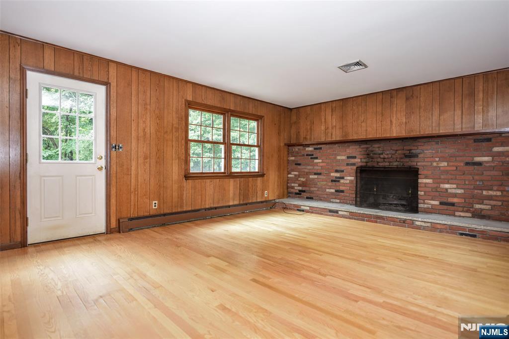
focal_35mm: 19
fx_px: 269
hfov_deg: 86.9
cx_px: 254
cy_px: 170
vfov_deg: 64.6
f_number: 3.2
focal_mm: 19
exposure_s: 1/60
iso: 800
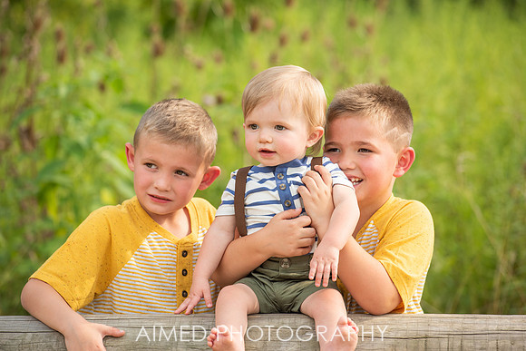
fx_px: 3046
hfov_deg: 9.9
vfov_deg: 6.6
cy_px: 176
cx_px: 269
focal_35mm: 208
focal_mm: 200
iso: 200
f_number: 5
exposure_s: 1/640
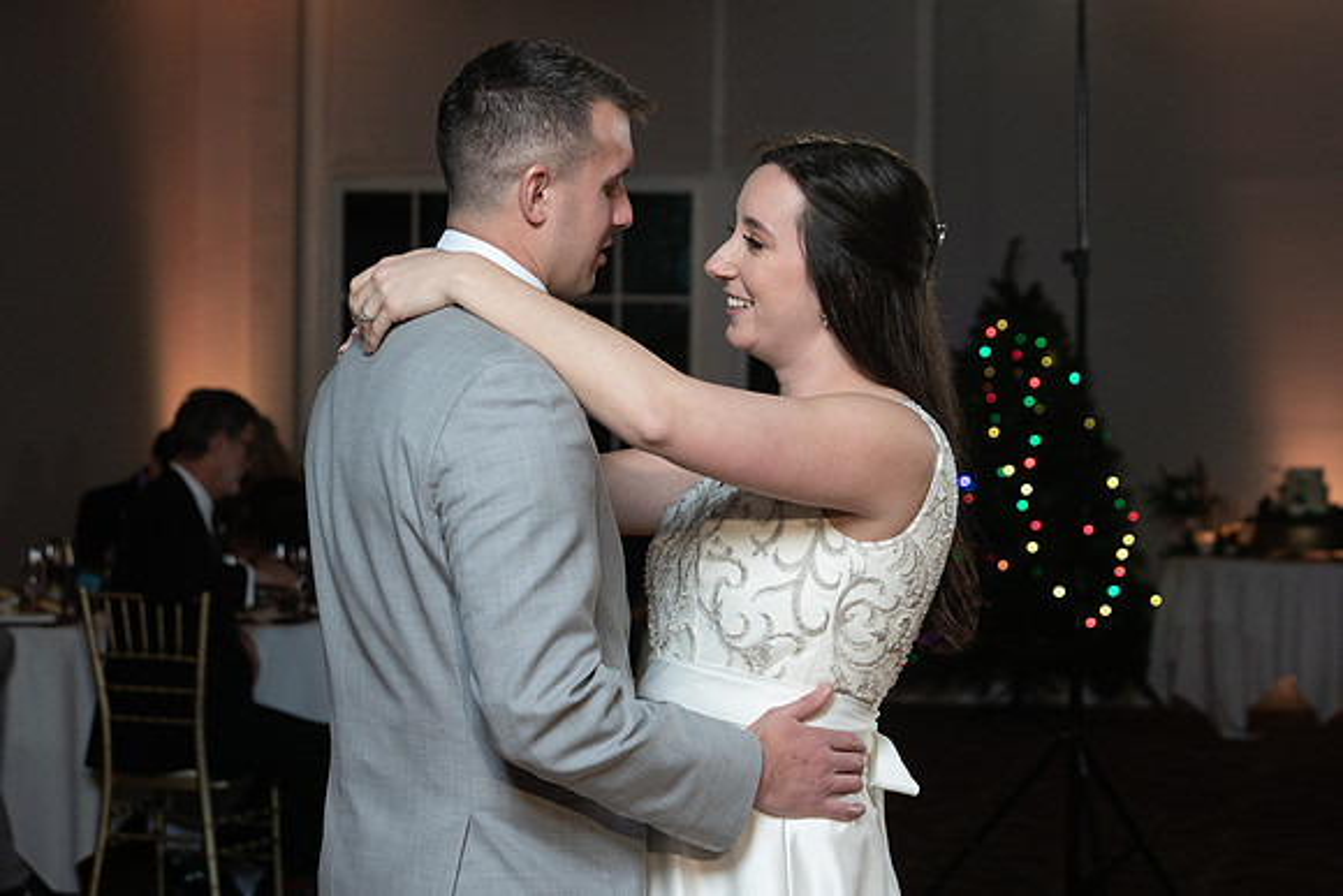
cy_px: 462
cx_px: 632
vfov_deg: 17.6
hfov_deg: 26.2
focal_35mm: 77
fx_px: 2889
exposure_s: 1/200
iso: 2000
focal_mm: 70
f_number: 5.6
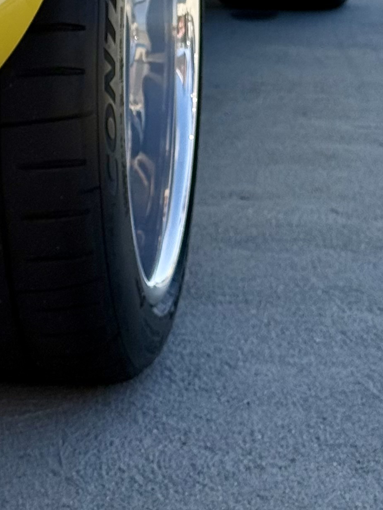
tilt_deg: -2.6
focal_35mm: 158
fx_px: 2330
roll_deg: -1.5
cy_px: -204
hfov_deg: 9.2
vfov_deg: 12.0
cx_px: -138
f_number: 1.78
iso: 64
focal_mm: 6.76
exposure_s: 1/2088
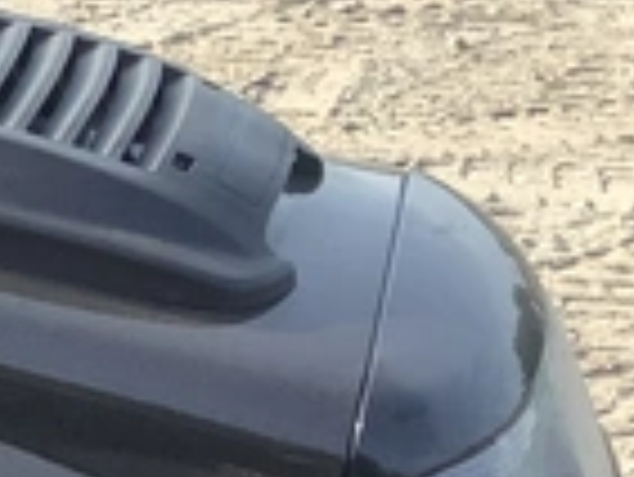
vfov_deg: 8.7
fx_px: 3025
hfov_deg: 10.6
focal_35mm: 165
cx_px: -796
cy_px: 785
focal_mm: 3.3
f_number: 2.4
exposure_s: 1/189
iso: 25
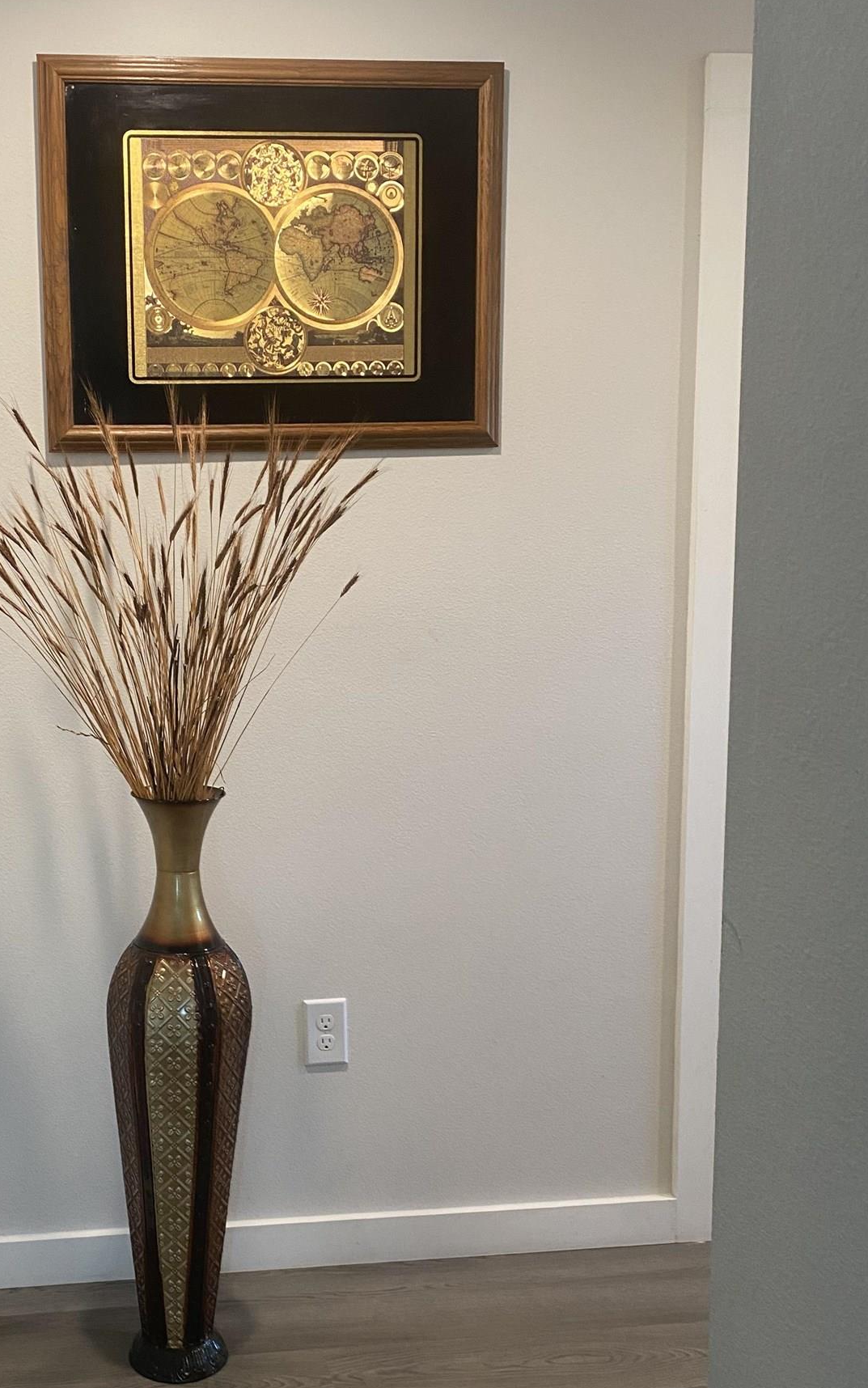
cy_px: 766
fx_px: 1400
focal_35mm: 37
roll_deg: +1.3
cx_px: 177
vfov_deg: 52.6
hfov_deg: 33.5
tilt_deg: -7.7
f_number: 1.8
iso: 160
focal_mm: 4.25
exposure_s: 1/60
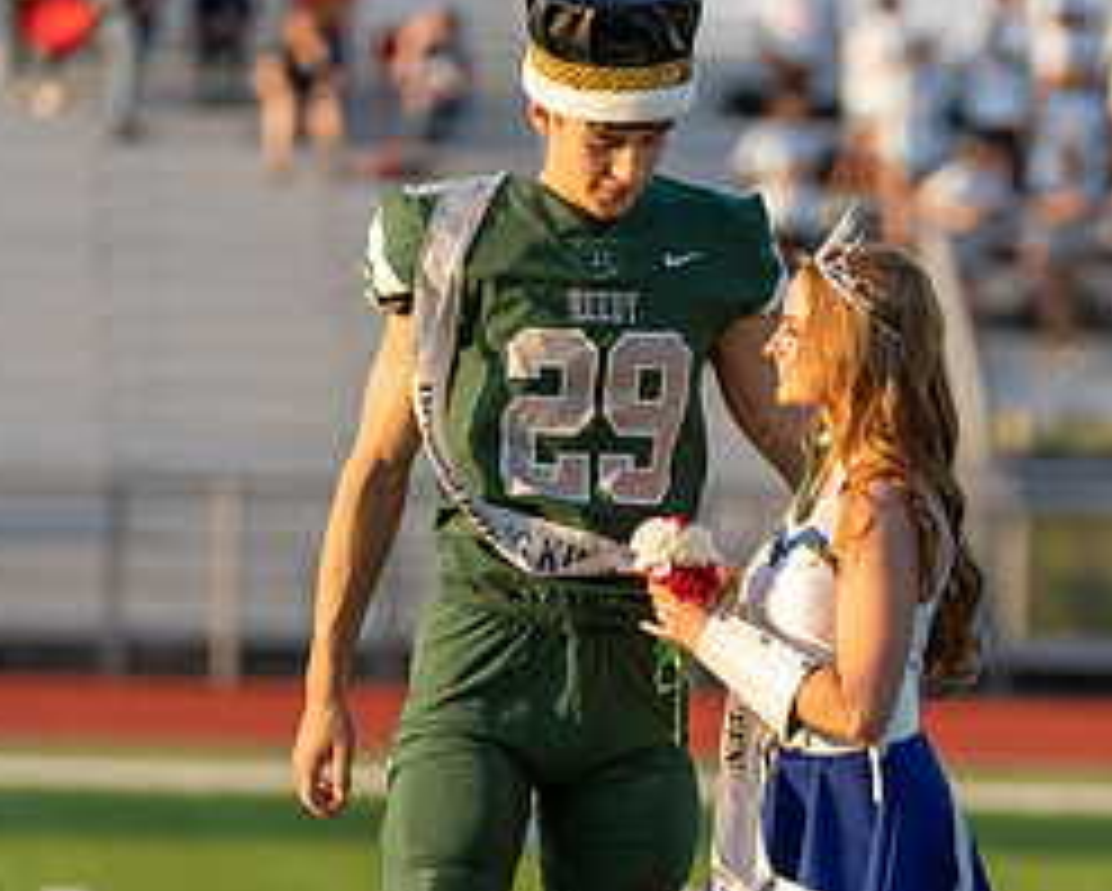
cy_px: 646
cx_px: 698
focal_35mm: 344
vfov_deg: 4.5
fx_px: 11330
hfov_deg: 5.6
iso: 100
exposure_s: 1/500
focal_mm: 156
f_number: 2.8
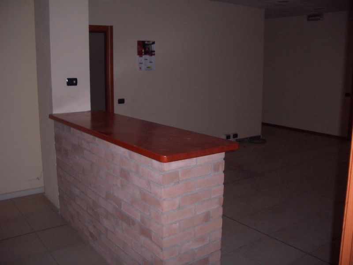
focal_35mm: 35
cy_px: 132
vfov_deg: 40.7
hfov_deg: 52.6
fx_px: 357
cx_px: 176
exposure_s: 1/60
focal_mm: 5.8
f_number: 2.6
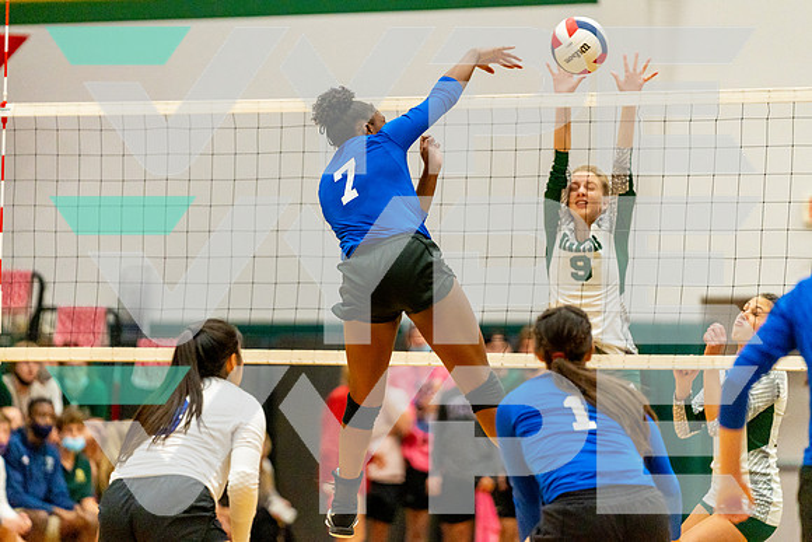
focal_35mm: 200
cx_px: 406
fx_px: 4512
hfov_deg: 10.3
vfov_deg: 6.9
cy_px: 271
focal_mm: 200
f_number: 2.8
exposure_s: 1/2500
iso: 2500
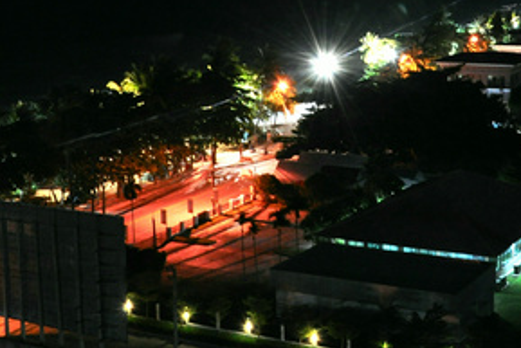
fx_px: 1014
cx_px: 373
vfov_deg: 19.1
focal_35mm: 70
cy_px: 25
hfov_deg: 28.5
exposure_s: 3
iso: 800
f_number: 11
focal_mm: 18
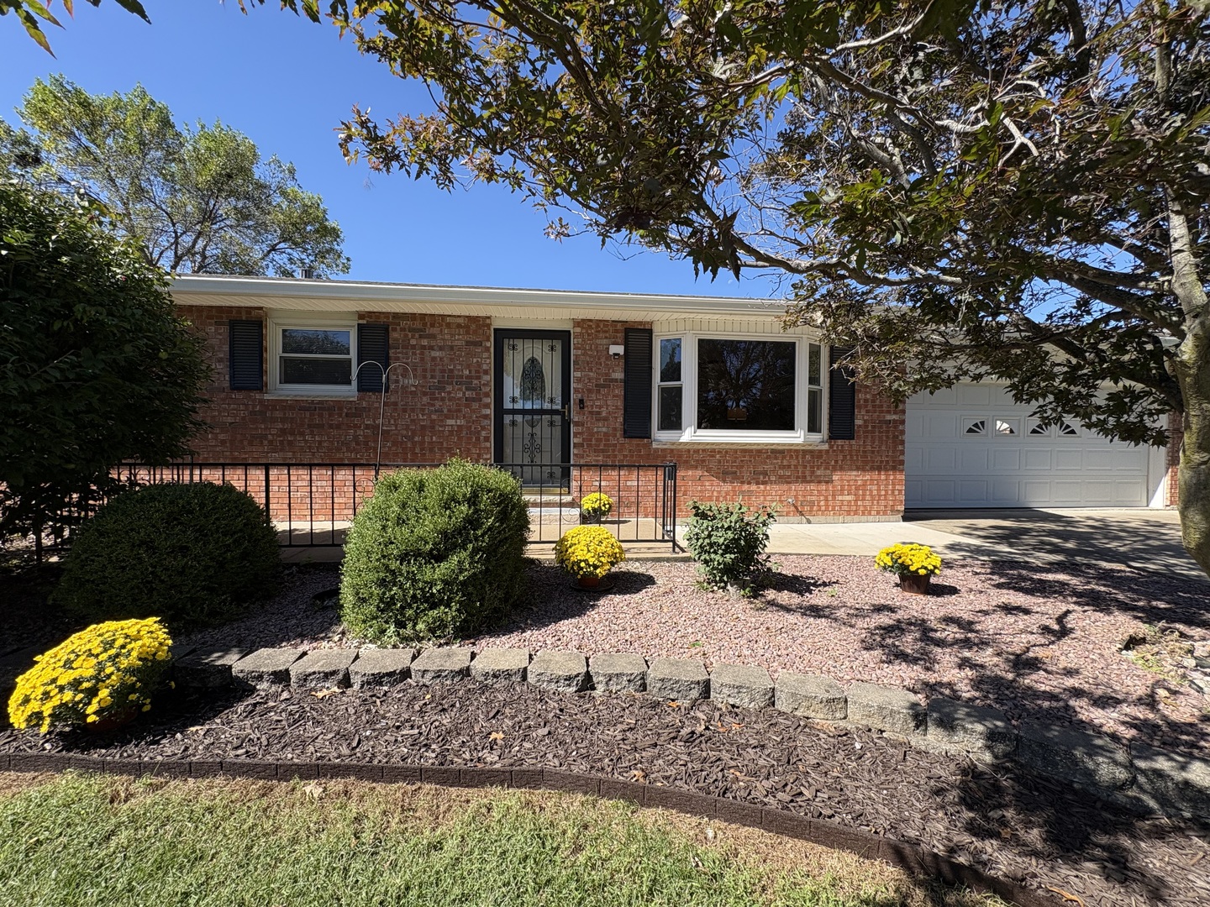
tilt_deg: -0.6
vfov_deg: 85.7
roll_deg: -0.3
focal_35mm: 14
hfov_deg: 102.1
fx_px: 489
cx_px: 605
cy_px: 454
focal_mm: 2.22
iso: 40
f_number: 2.2
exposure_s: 1/812
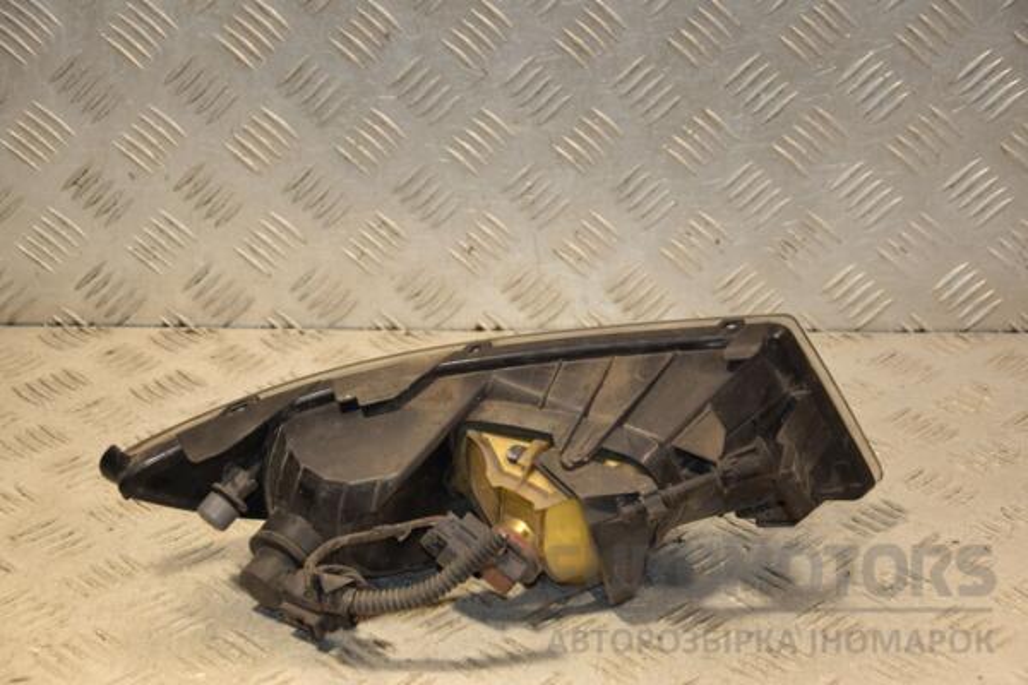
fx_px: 2227
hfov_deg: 26.0
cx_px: 514
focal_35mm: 78
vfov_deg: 17.5
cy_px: 342
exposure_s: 1/200
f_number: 5
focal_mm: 52
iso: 800
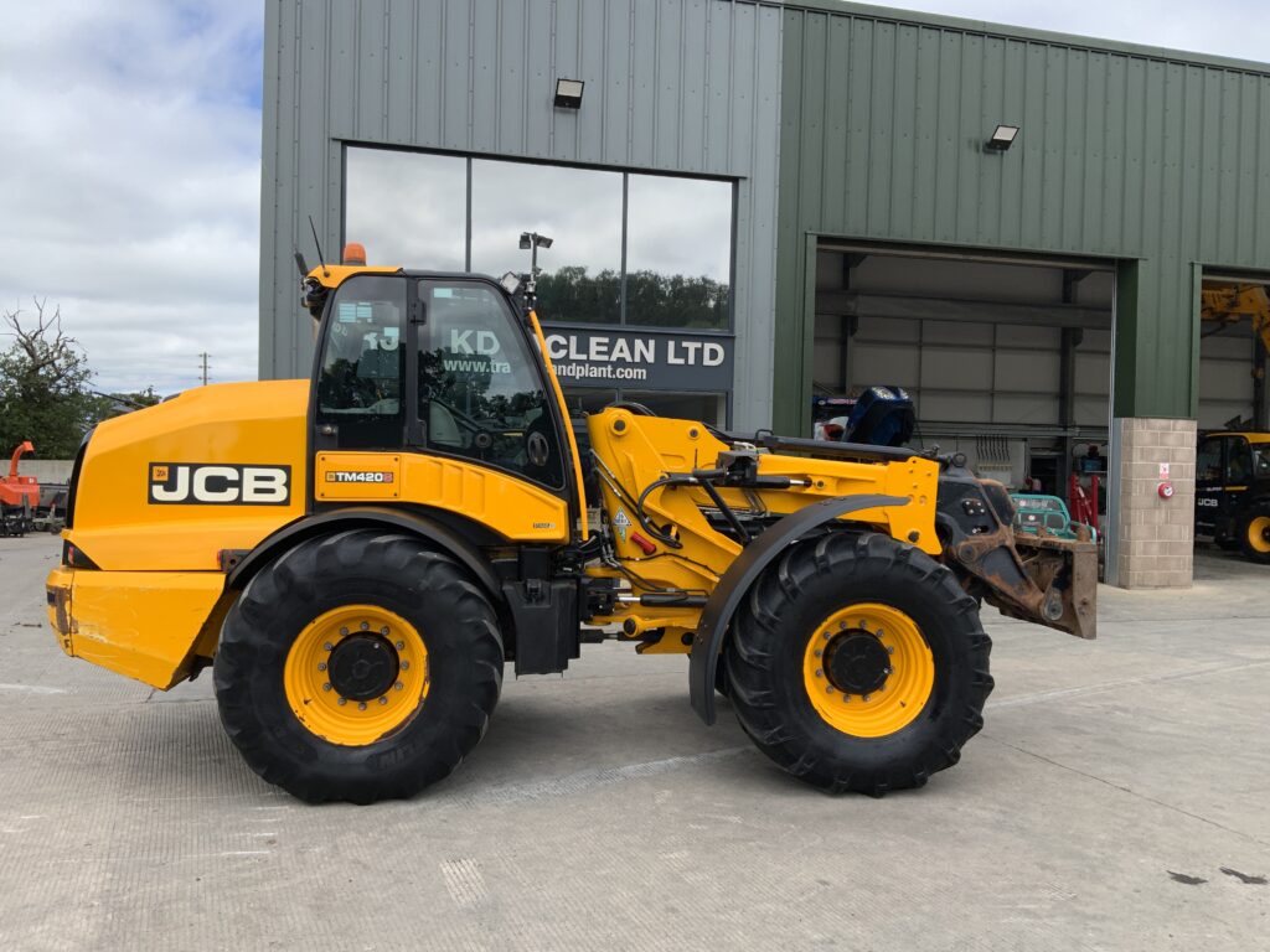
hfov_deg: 61.7
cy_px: 476
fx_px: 1064
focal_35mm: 29
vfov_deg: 48.2
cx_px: 635
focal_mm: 3
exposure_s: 1/1144
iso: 16
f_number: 1.8
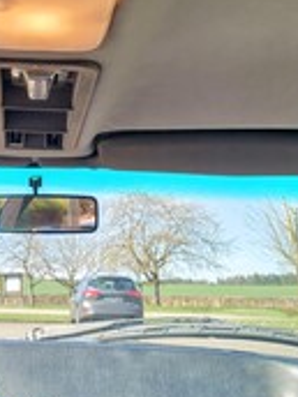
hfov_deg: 23.9
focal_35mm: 59
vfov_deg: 32.6
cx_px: 15
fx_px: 677
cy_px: 160
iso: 50
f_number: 1.8
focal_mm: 5.58
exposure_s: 1/704
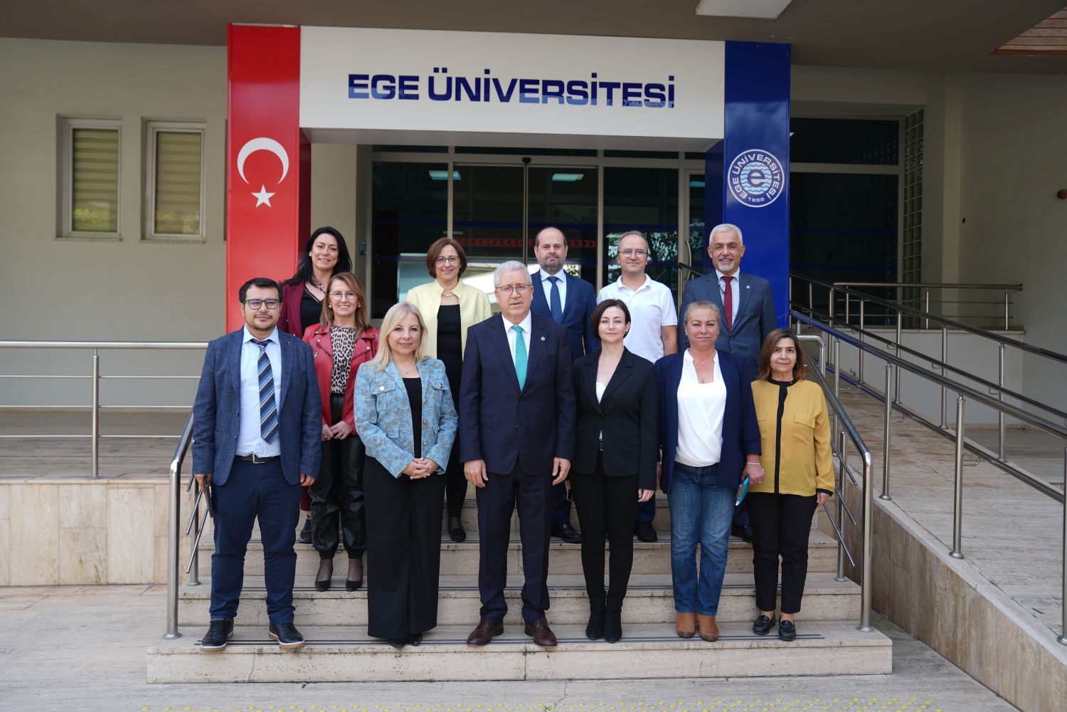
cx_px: 534
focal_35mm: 30
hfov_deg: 61.9
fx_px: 889
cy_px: 356
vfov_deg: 43.6
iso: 160
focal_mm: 30
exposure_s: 1/400
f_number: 3.2
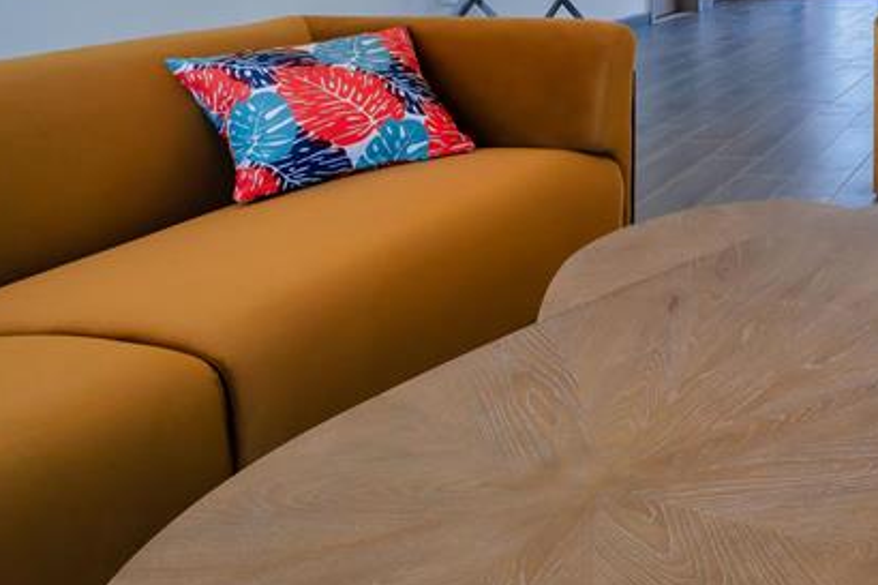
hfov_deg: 38.6
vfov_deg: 32.5
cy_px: -81
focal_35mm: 35
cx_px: 1075
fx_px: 853
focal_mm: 14
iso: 400
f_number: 8
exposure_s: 1/125
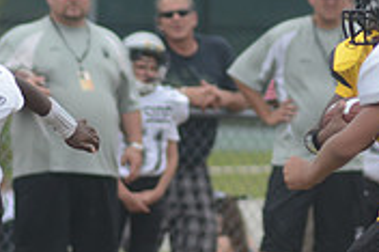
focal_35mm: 1136
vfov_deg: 1.2
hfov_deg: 1.8
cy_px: 286
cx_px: 467
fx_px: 11948
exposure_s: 1/800
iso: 400
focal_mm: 230
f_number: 6.3
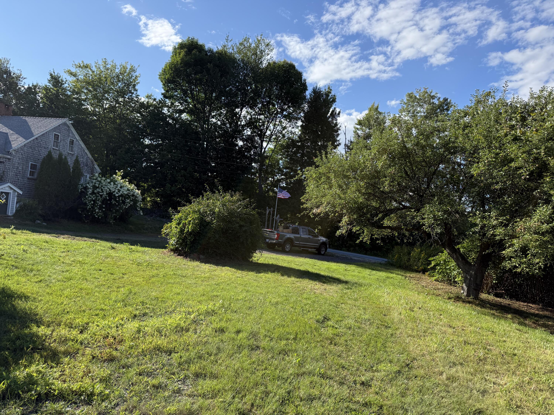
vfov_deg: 56.8
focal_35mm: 24
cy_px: 208
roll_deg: -2.7
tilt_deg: +7.2
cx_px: 277
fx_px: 384
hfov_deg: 71.6
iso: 100
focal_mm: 6.76
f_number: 1.78
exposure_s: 1/3584
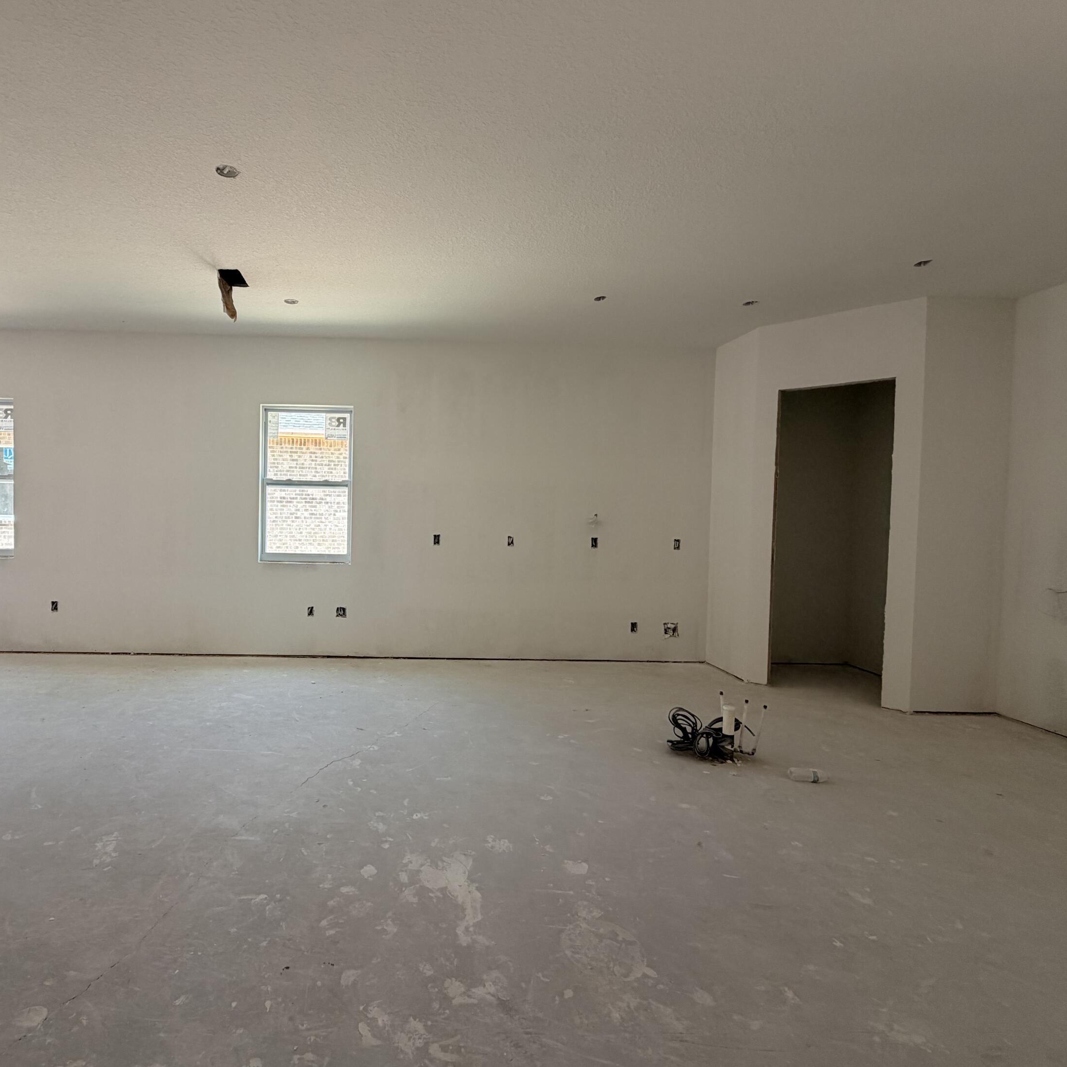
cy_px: 527
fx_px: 593
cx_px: 410
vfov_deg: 84.0
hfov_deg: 82.6
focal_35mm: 17
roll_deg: -1.2
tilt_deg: -2.0
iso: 100
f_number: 2.2
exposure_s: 1/121
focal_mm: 2.22
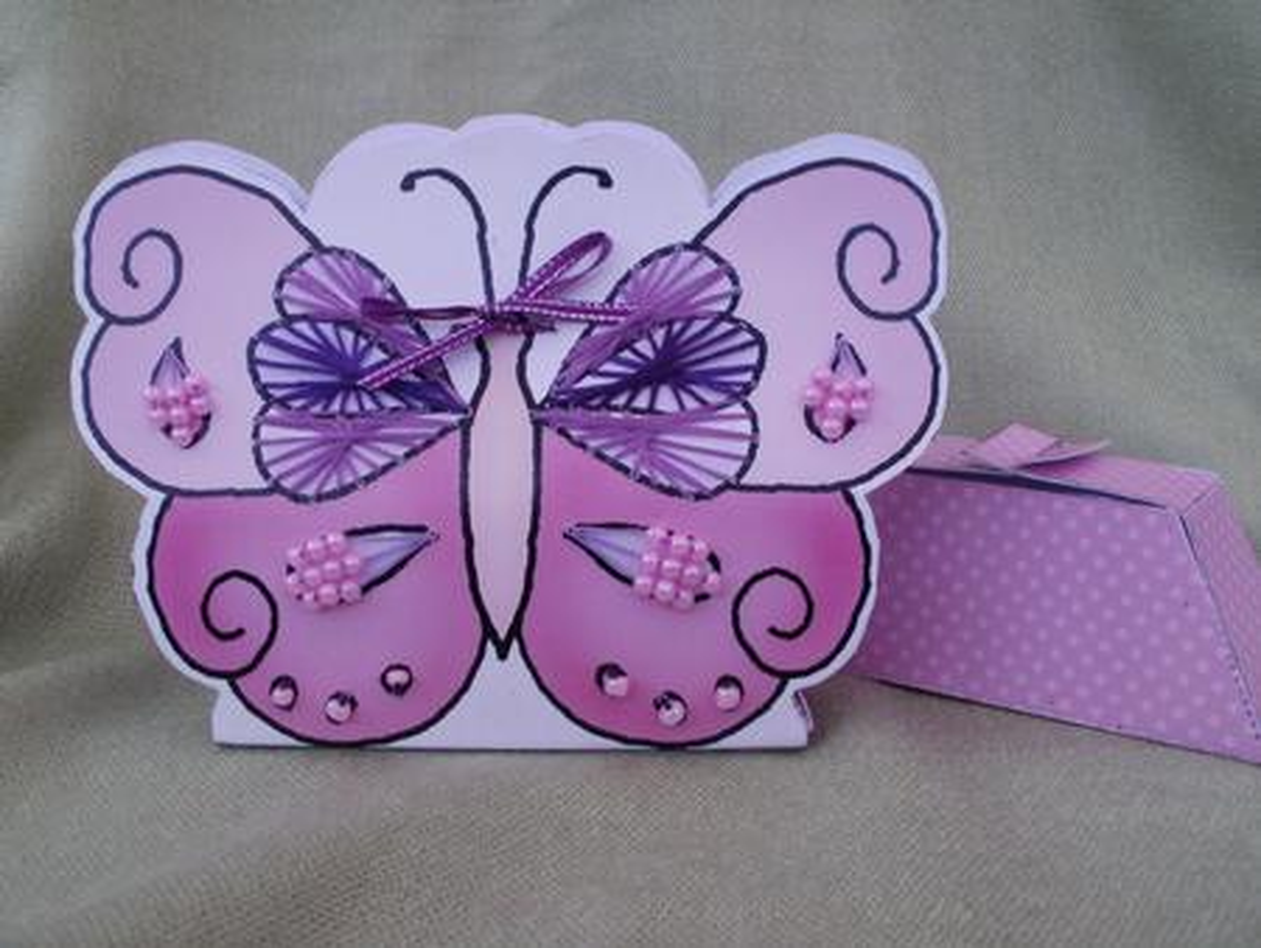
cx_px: 630
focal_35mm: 36
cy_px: 474
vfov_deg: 39.7
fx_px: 1312
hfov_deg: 51.3
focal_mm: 6.3
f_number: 5.6
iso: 100
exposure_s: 1/80
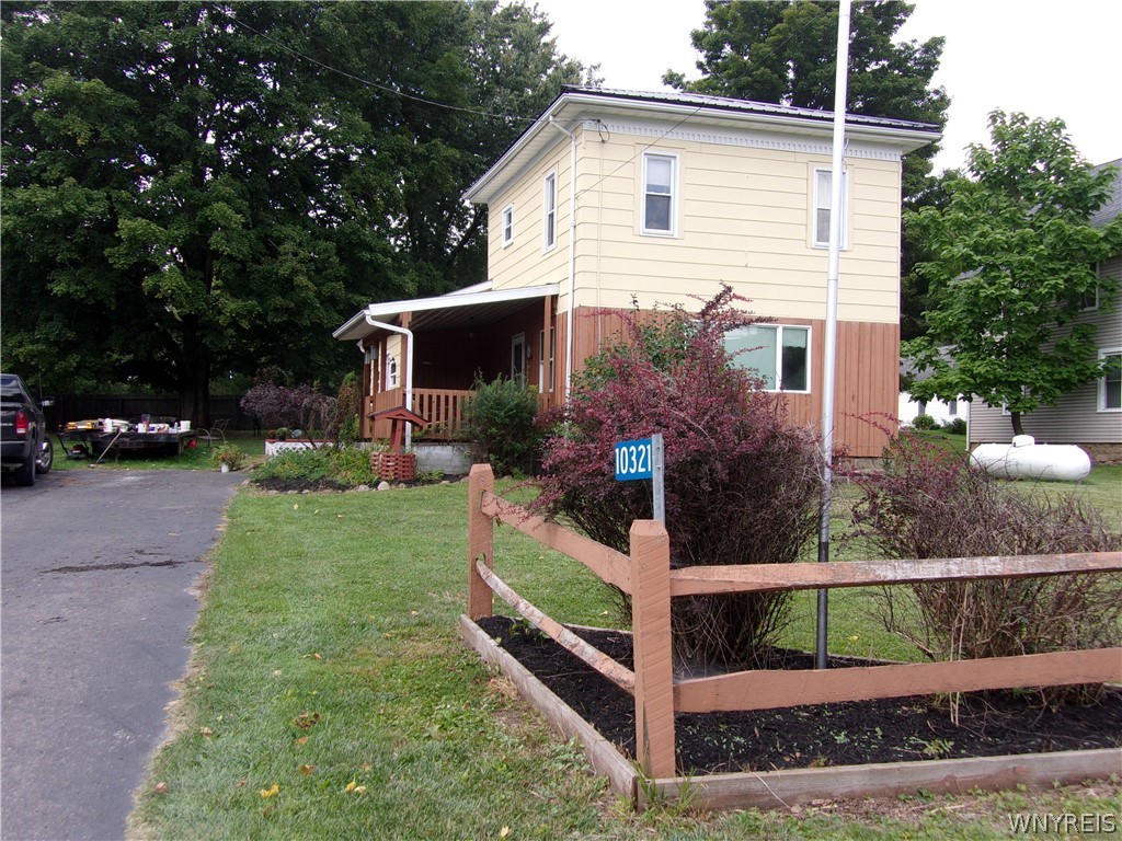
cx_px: 561
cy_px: 420
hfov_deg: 54.0
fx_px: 1102
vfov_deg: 41.8
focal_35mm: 34
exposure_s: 1/340
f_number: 3.3
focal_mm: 6.1
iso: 80
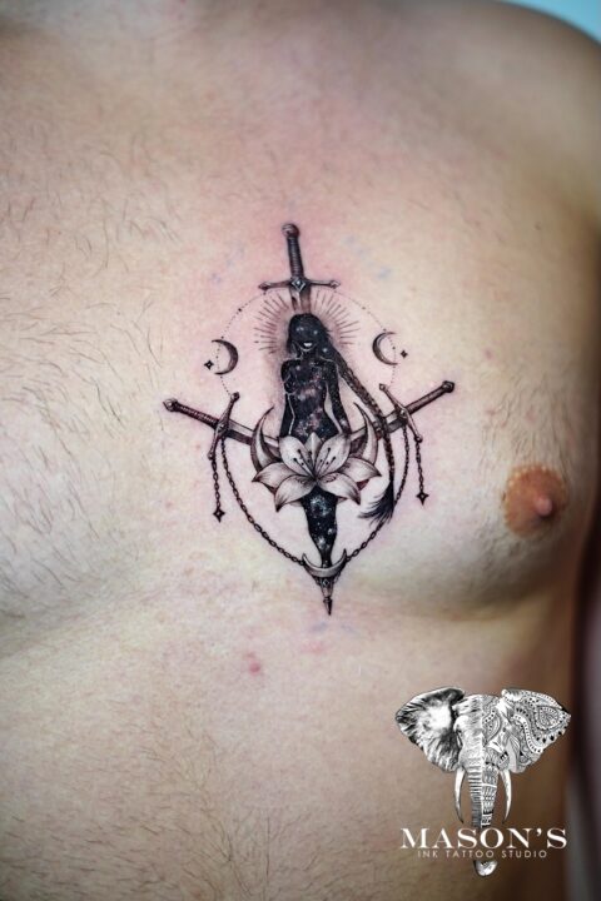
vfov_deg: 39.6
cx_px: 300
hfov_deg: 27.0
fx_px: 1252
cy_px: 450
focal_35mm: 50
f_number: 1.8
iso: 400
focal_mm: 50
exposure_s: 1/125
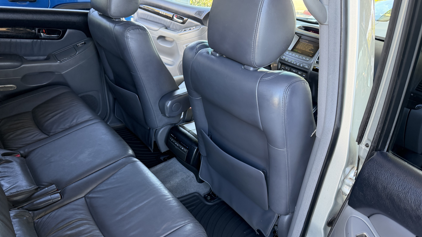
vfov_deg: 42.6
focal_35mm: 27
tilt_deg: -29.2
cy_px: 149
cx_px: 205
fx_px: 302
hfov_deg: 69.8
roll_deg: -6.0
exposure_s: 1/79
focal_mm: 6.76
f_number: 1.78
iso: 200
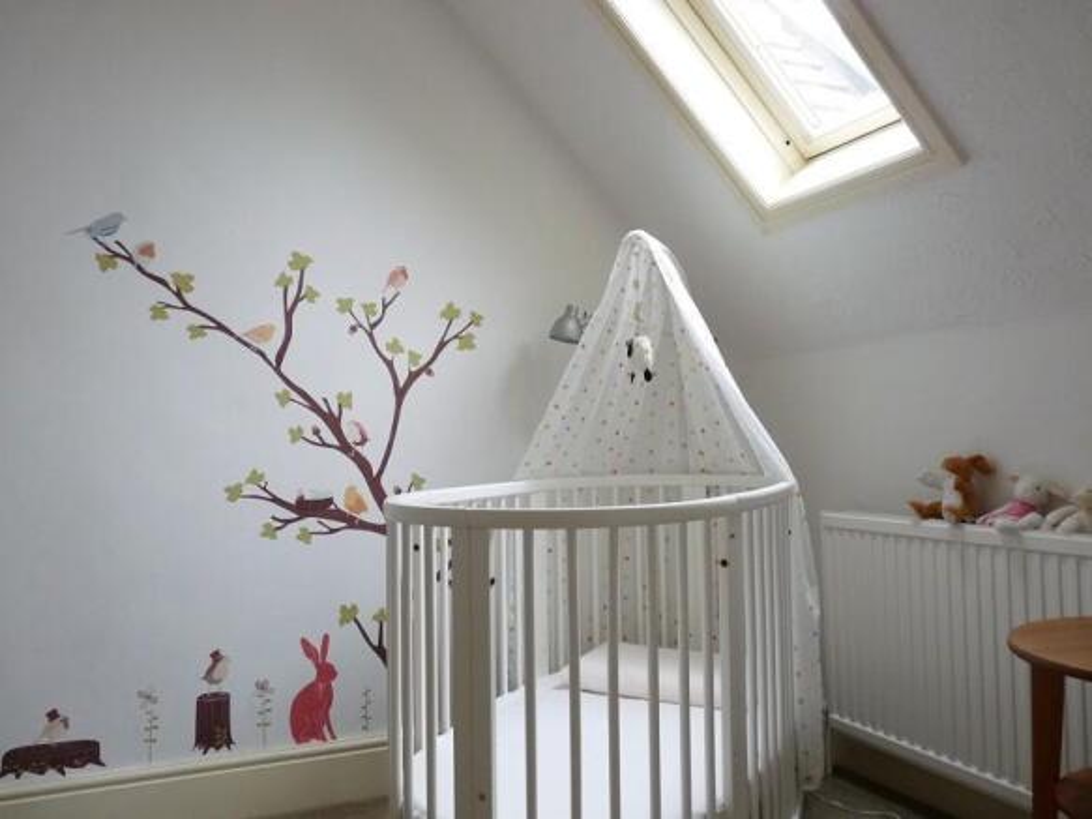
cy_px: 410
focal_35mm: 27
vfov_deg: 51.3
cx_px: 546
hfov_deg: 65.3
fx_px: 852
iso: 250
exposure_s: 1/40
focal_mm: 4.8
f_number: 2.8
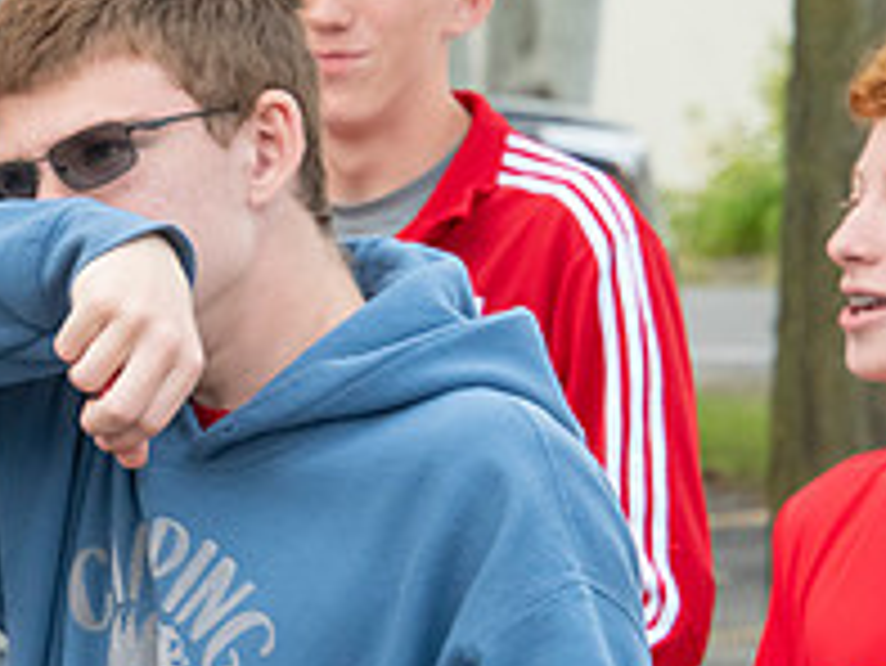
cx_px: 31
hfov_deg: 4.1
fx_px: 12344
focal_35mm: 482
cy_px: 484
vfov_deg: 3.1
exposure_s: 1/200
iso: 3200
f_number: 11
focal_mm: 170
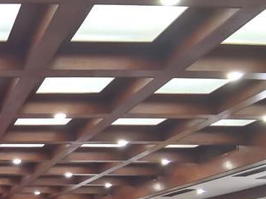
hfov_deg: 26.9
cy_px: 185
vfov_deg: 23.3
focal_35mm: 61
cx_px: -77
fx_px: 468
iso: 400
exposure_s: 1/50
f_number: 2.2
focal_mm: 2.26
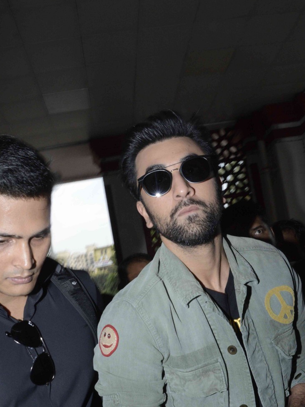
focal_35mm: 40
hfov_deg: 35.9
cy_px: 313
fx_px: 470
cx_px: 159
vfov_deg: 45.0
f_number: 14
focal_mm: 18
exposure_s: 1/200
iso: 800
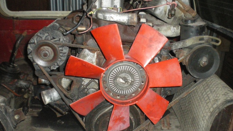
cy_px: 65
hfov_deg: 50.5
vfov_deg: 29.7
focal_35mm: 40
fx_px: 247
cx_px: 115
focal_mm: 6.3
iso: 800
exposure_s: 1/50
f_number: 3.1
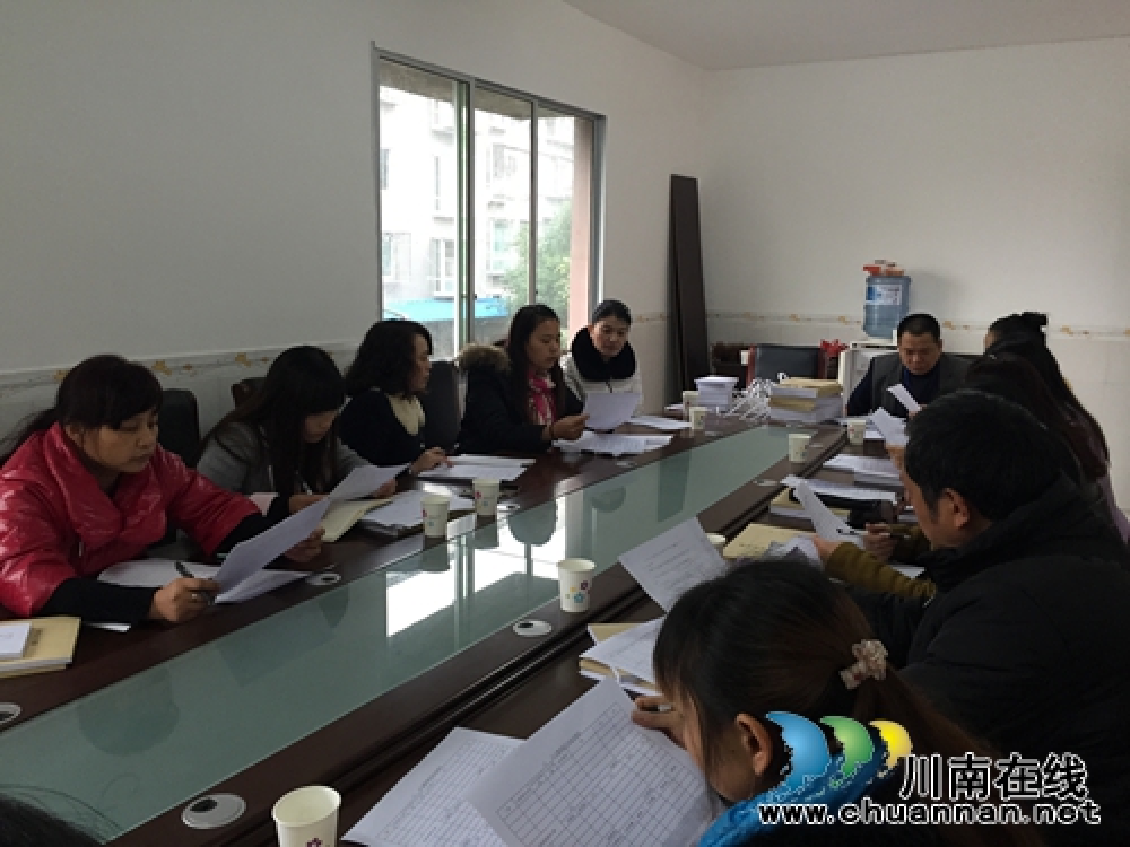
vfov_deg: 48.2
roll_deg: -1.7
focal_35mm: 29
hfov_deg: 61.7
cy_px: 424
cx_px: 565
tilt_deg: -9.0
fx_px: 947
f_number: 2.2
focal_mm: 4.15
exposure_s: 1/30
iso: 125
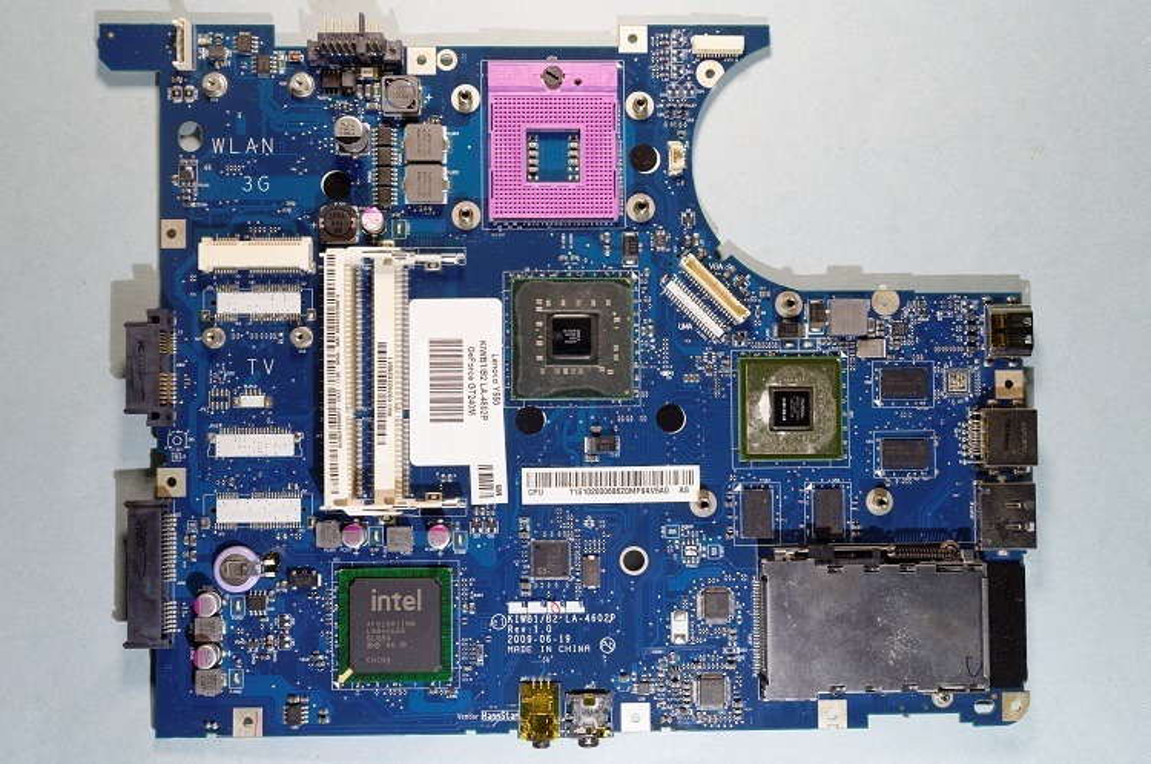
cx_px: 576
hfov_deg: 53.2
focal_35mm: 36
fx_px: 1149
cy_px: 382
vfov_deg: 36.8
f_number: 8
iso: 100
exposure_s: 1/5
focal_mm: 24
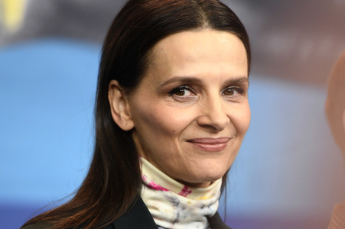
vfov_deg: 6.9
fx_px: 1915
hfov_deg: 10.3
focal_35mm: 200
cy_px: 114
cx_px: 172
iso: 1600
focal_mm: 200
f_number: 3.5
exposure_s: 1/250
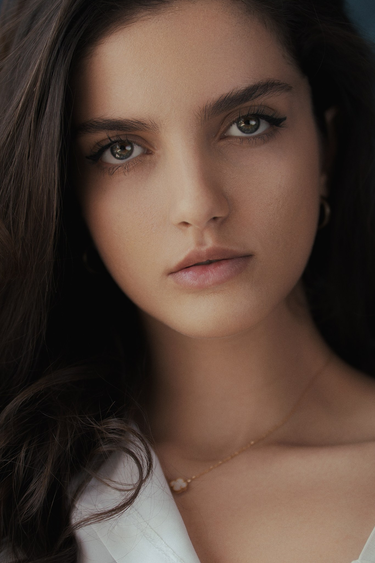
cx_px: 173
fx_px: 2656
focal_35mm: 170
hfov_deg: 8.1
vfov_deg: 12.1
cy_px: 331
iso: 125
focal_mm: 85
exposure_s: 1/800
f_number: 1.8
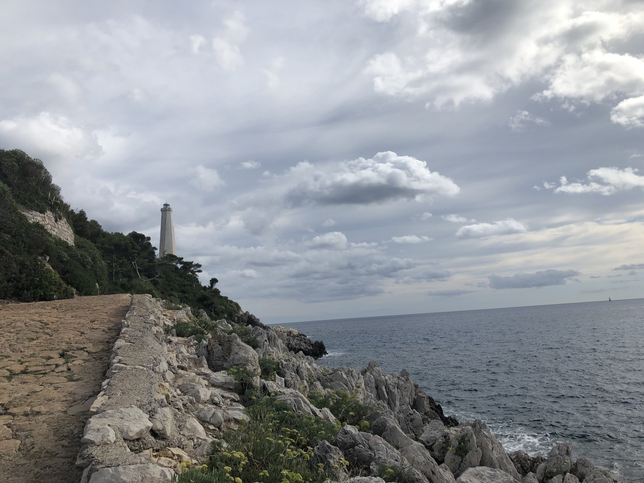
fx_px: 521
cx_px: 322
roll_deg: +2.9
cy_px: 242
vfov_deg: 49.7
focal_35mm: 28
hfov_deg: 63.4
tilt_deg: +9.2
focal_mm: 3.99
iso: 20
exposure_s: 1/3690
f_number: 1.8
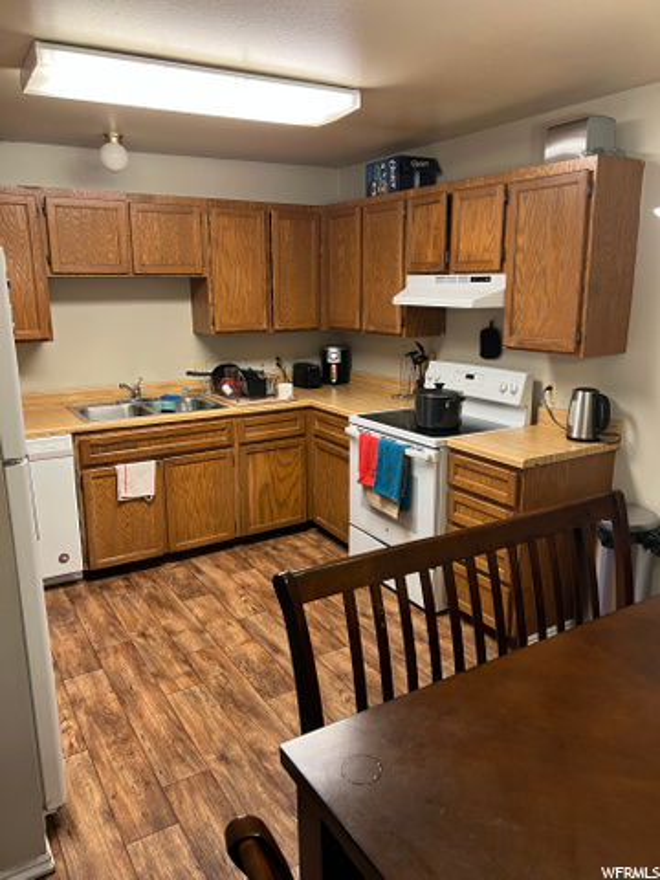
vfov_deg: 67.3
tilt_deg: -9.6
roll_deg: +1.0
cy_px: 440
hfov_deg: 53.1
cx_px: 330
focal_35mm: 26
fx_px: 661
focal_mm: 5.7
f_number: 1.5
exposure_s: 1/60
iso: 125
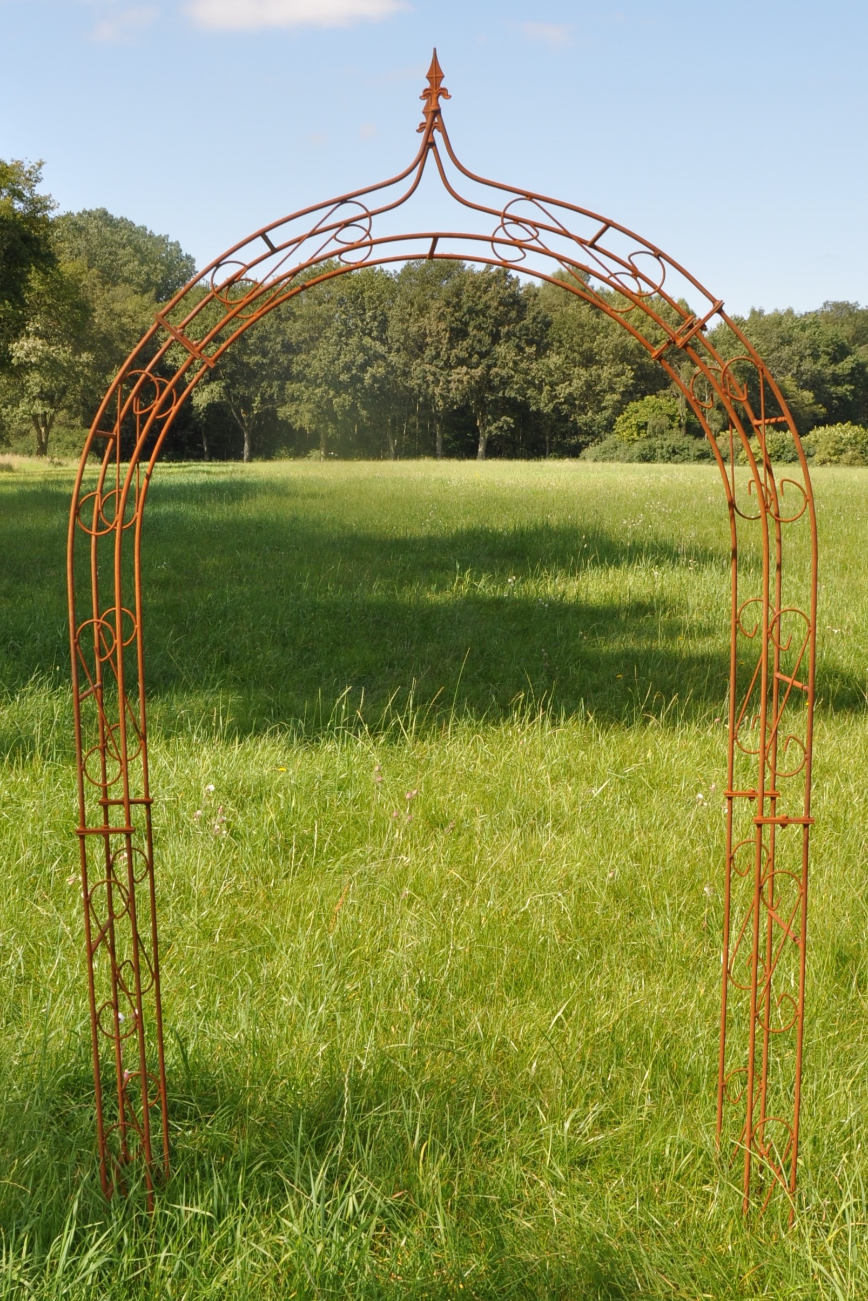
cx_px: 434
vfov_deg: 59.5
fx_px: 1139
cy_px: 650
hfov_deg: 41.7
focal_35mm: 32
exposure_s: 1/200
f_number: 9
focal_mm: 21
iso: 200
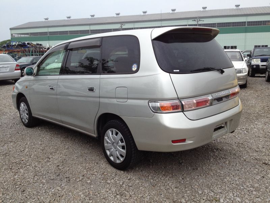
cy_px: 102
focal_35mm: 35
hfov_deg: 52.6
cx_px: 135
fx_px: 273
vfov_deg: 40.7
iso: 64
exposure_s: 1/297
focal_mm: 4.28
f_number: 2.4
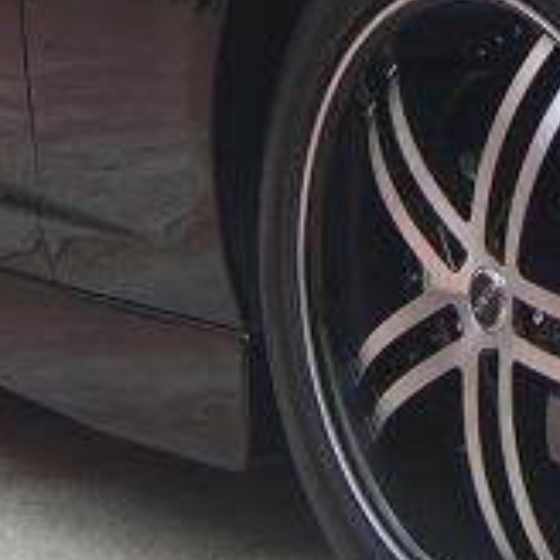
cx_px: 652
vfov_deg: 8.6
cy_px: -131
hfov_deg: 8.6
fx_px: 3679
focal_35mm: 201
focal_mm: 7.9
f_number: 2.8
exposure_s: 1/320
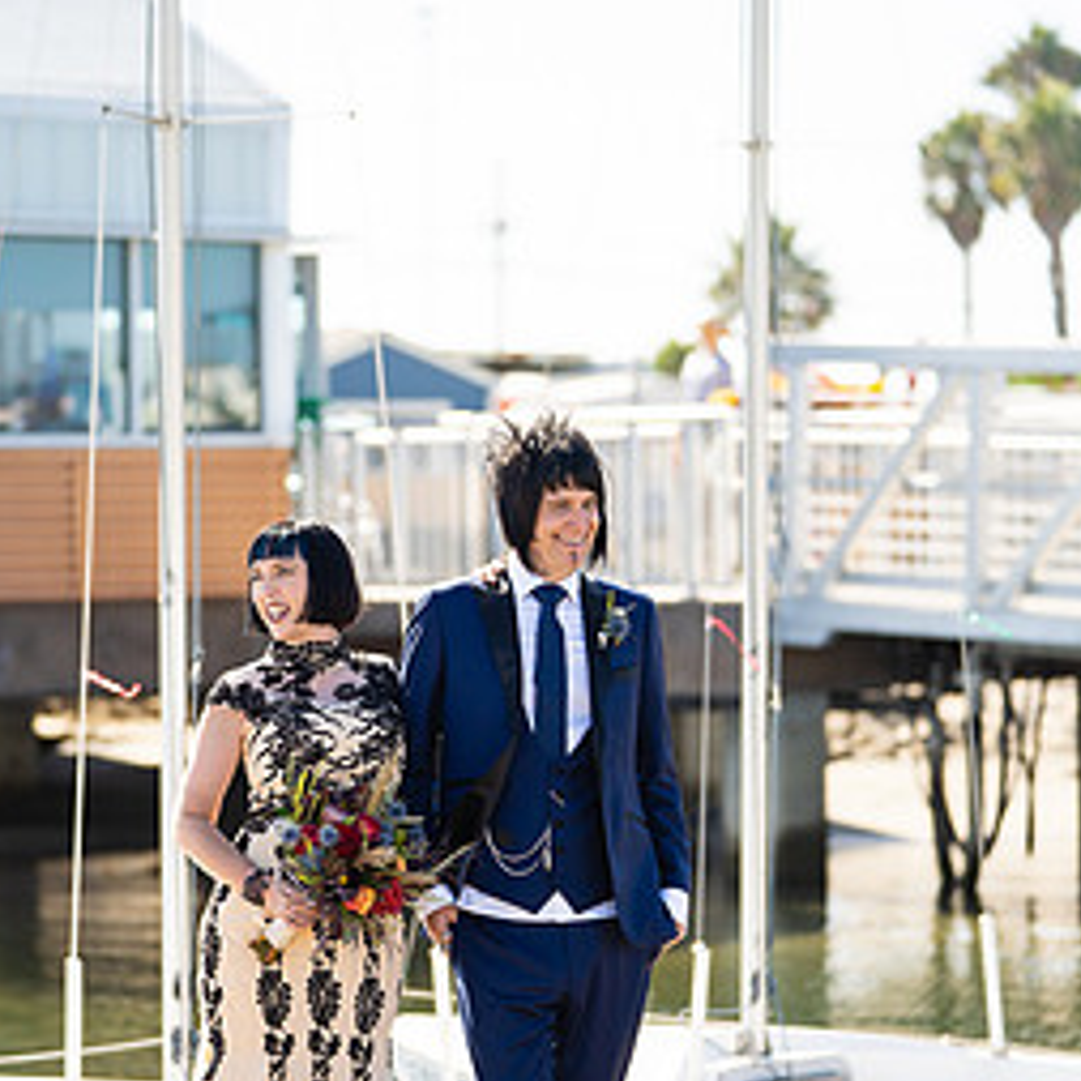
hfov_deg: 10.4
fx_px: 5936
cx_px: 457
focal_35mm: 168
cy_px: 641
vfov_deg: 10.4
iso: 200
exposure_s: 1/1250
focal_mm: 111
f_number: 2.8
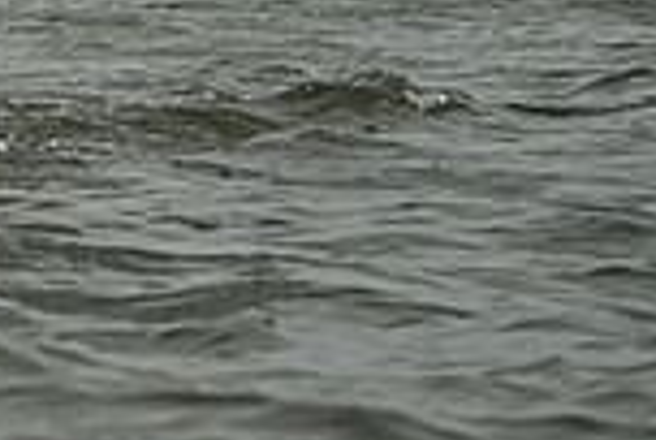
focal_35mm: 799
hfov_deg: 2.6
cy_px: -131
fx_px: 14588
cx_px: -589
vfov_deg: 1.7
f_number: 4.8
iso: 320
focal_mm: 155
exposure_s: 1/4000
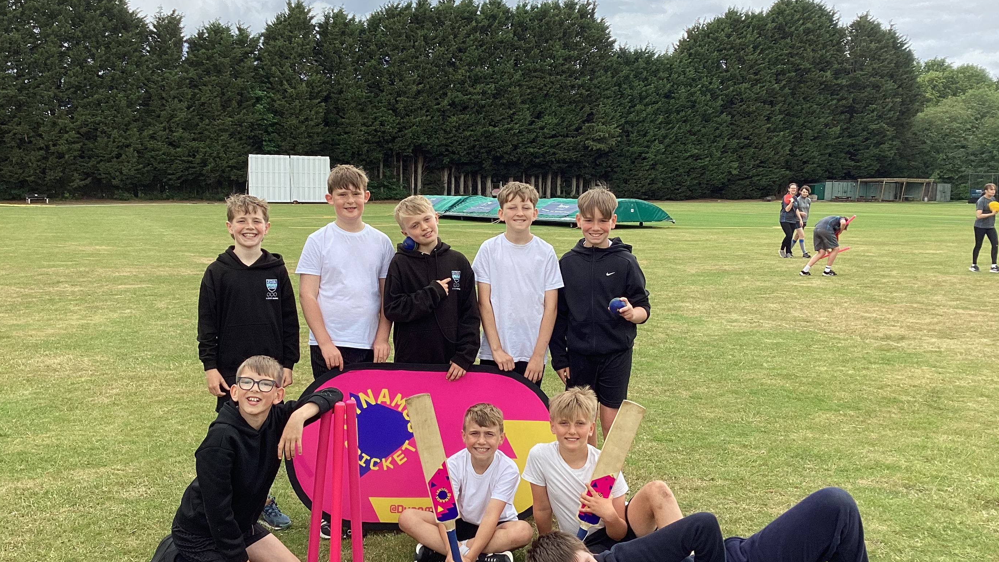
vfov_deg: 29.7
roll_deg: -0.5
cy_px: 317
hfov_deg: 50.4
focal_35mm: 40
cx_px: 467
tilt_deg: -8.4
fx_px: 1060
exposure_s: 1/307
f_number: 2.4
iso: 25
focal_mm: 3.3
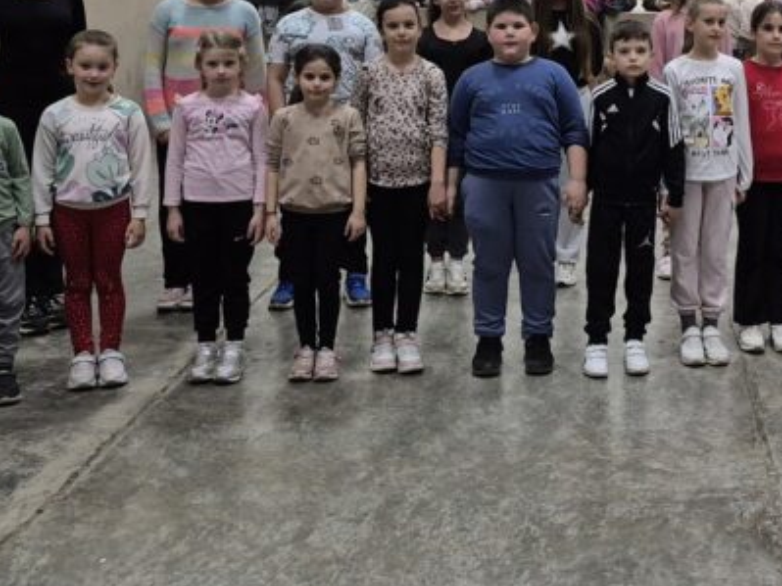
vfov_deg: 24.1
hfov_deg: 30.9
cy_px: 53
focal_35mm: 59
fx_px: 1332
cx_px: 733
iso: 640
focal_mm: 5.4
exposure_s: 1/100
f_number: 1.8
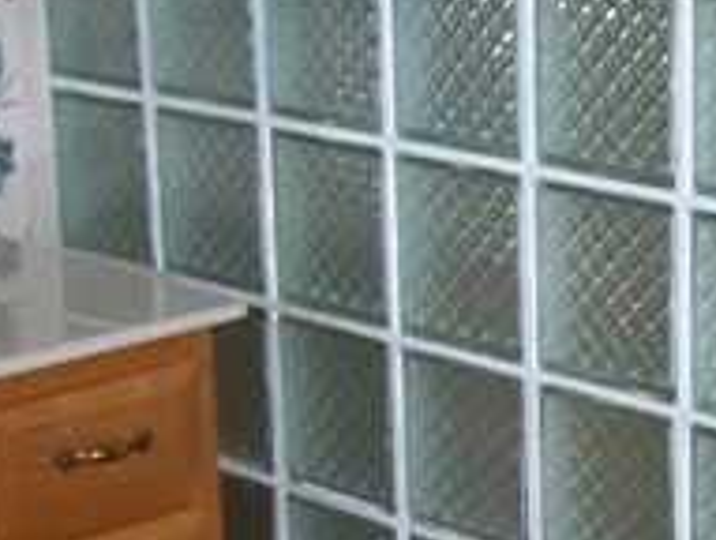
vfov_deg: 11.7
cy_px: 458
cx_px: 637
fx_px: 2632
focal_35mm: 127
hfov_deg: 15.3
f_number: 2.8
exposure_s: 1/60
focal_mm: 6.3
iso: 80
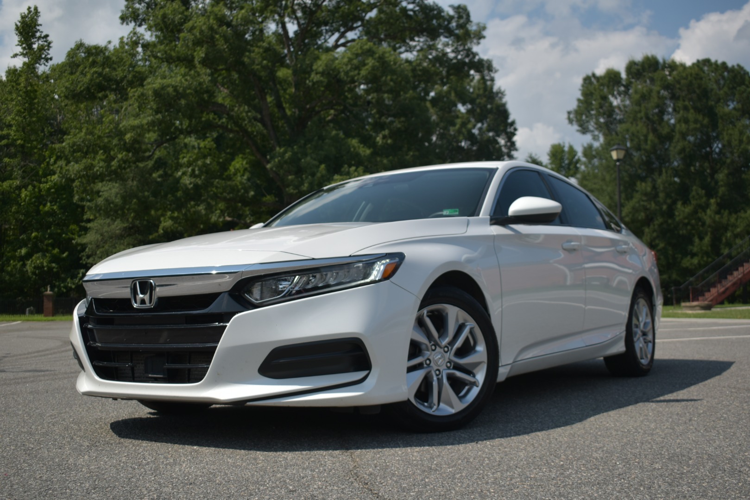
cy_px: 250
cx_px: 375
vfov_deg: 33.0
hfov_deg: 47.9
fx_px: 844
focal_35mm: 40
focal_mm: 27
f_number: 4
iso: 100
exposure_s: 1/1250
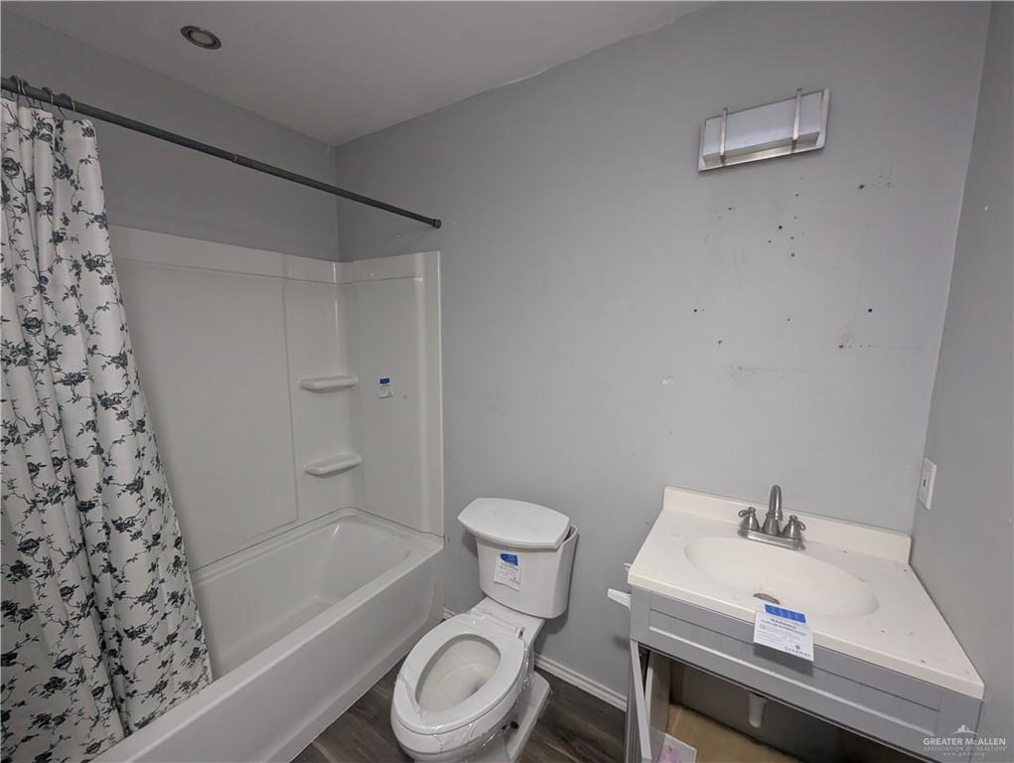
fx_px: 381
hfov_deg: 106.1
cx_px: 507
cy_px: 382
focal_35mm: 13
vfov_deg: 90.0
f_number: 2.2
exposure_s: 1/15.5
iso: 1284
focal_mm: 1.95
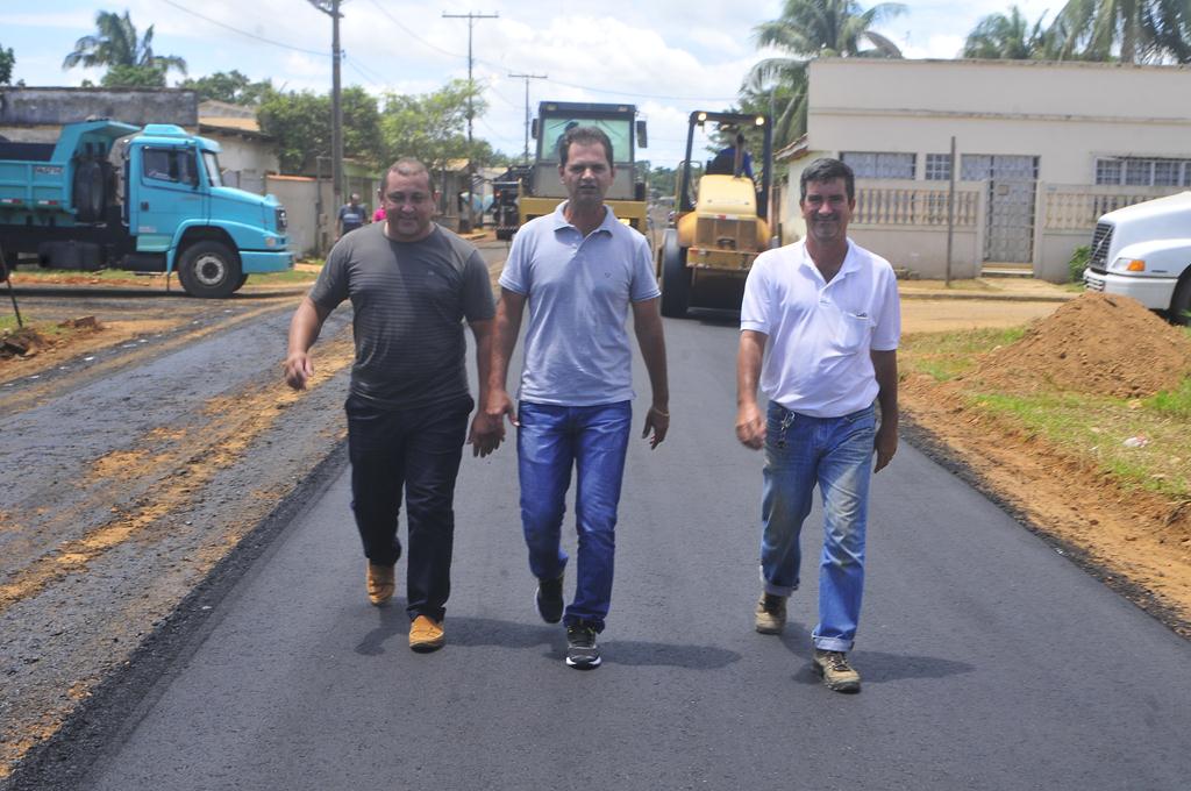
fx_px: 1586
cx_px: 596
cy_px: 396
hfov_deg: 41.2
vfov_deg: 28.0
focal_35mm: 48
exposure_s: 1/125
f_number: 11
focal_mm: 32
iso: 200
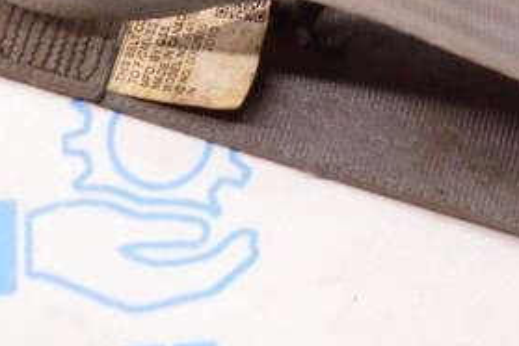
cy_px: -237
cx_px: 262
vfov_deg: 12.8
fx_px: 1427
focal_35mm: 99
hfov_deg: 20.6
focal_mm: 18
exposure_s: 1/320
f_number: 4
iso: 3200
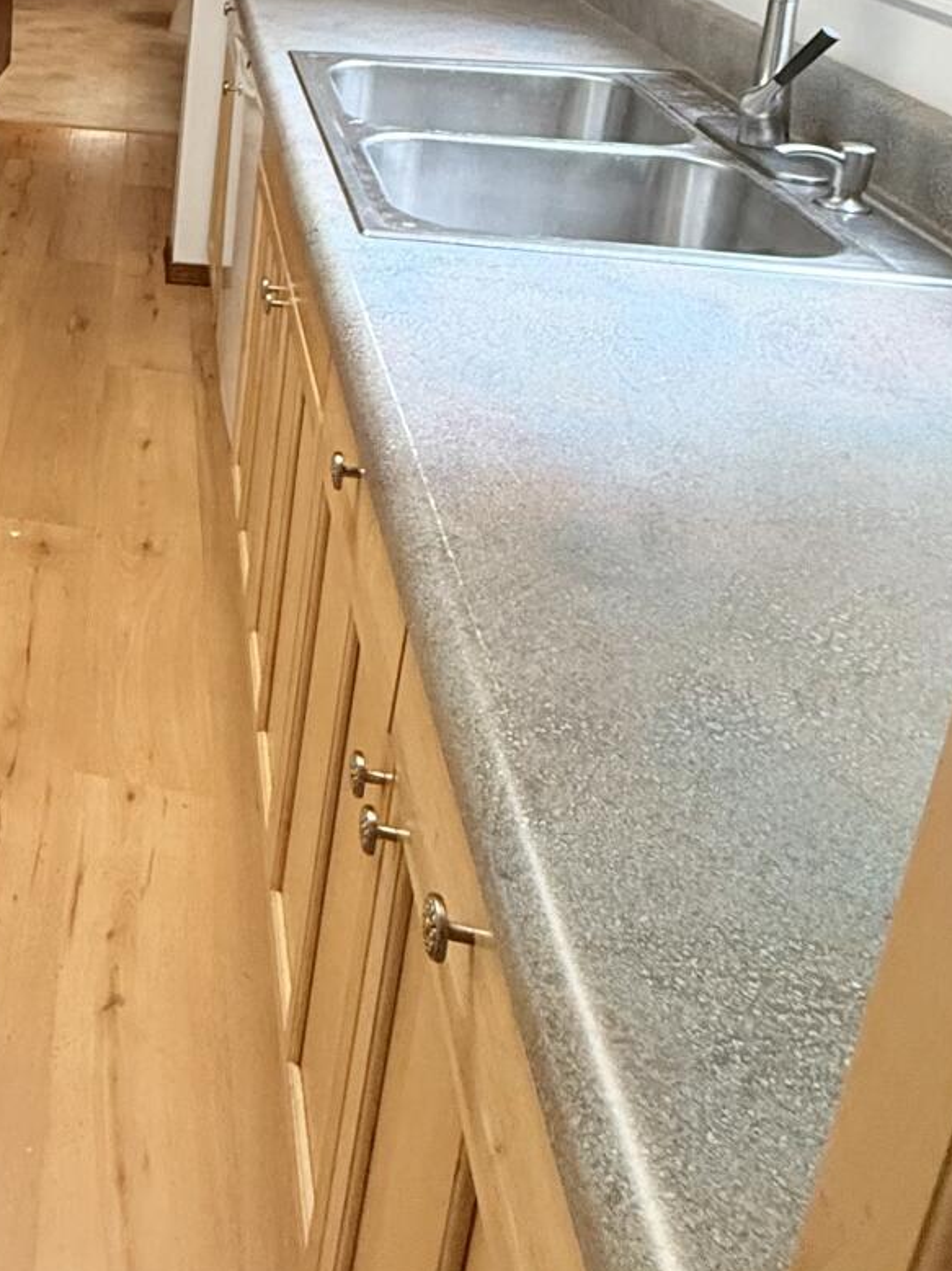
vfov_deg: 46.4
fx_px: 1321
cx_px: -207
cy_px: 129
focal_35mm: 36
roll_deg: +0.9
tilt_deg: -17.7
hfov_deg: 32.4
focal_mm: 2.22
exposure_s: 1/60
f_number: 2.2
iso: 320
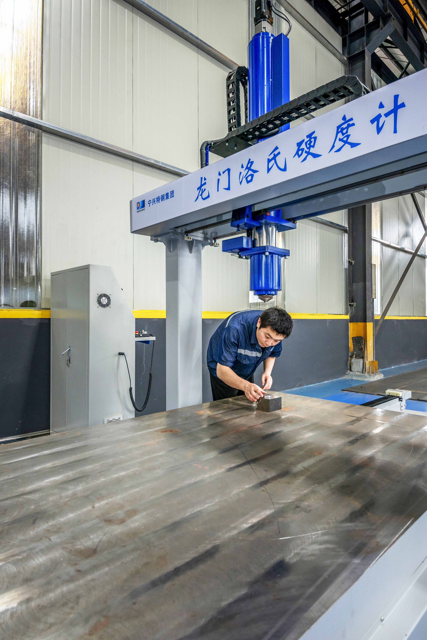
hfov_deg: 59.2
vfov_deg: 81.2
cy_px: 320
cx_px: 246
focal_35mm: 21
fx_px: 374
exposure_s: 1/50
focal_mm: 14
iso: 320
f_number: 4.8
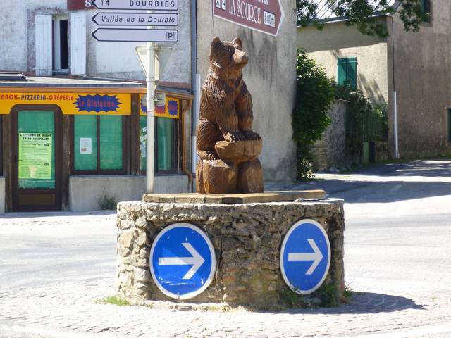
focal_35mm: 108
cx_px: 226
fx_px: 1407
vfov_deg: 13.7
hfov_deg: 18.2
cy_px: 169
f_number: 5.9
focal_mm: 19.2
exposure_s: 1/80
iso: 100
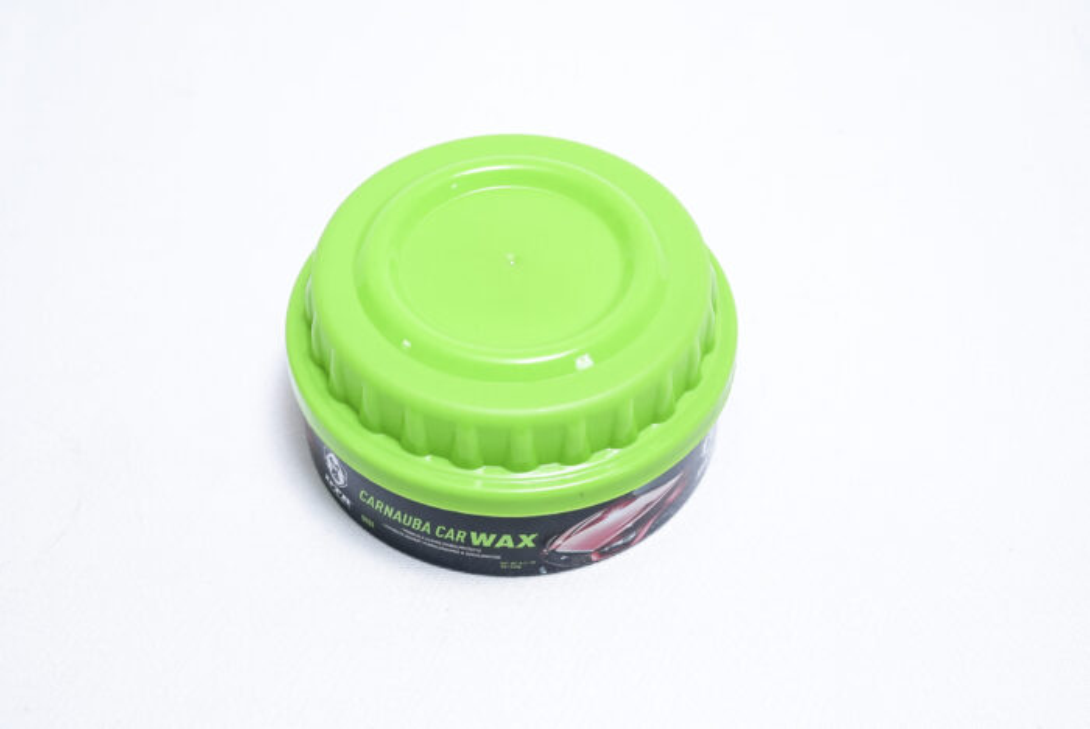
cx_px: 545
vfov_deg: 19.5
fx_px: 2121
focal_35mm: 70
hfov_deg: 28.8
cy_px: 364
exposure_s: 1/250
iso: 3200
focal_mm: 70
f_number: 8
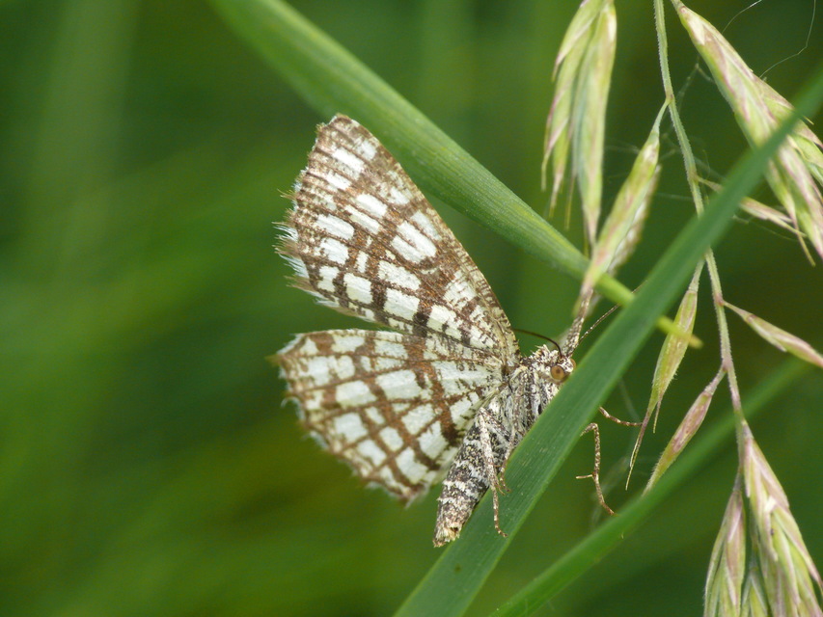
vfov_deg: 6.5
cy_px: 308
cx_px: 412
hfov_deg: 8.7
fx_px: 5398
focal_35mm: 227
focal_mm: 48
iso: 200
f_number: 5.6
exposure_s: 1/500
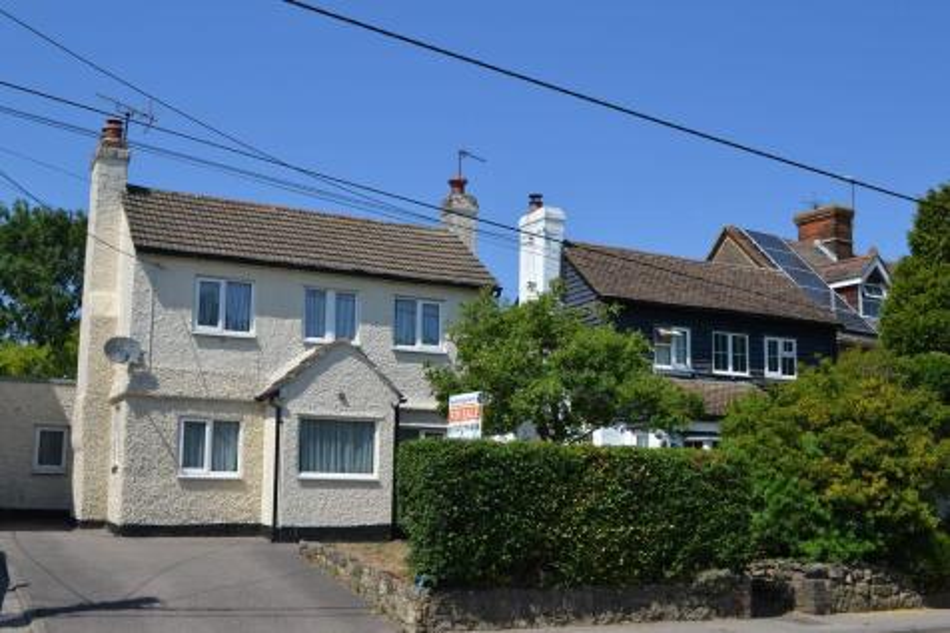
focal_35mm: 39
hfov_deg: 49.6
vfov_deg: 34.2
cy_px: 316
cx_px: 475
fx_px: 1029
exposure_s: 1/250
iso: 100
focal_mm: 26
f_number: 8
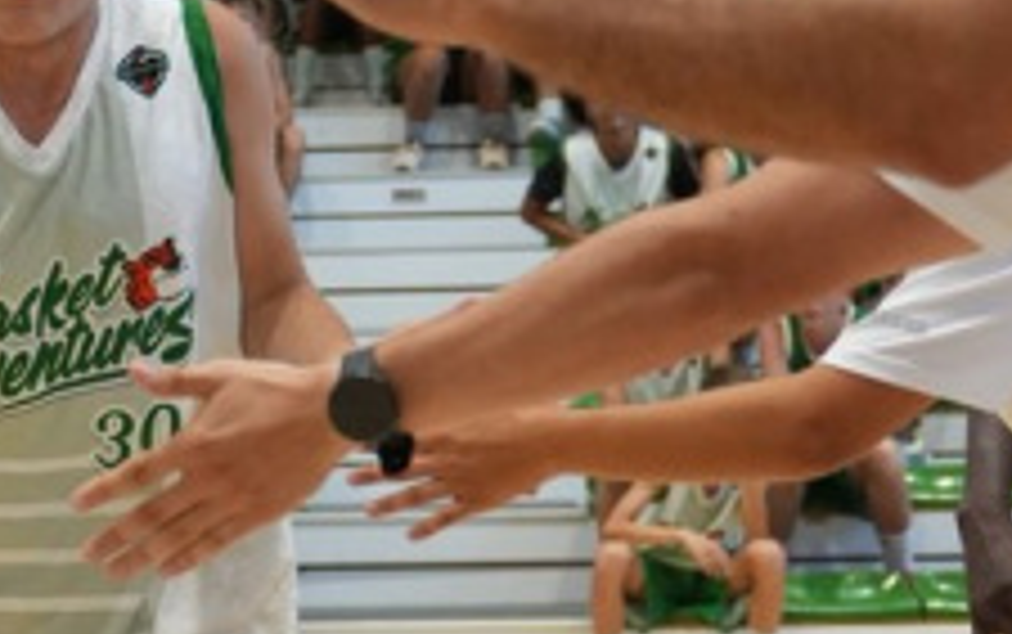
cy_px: 418
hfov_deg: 13.4
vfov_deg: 8.6
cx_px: -151
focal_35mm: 152
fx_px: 4195
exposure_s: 1/400
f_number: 2.8
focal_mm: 28
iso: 1250
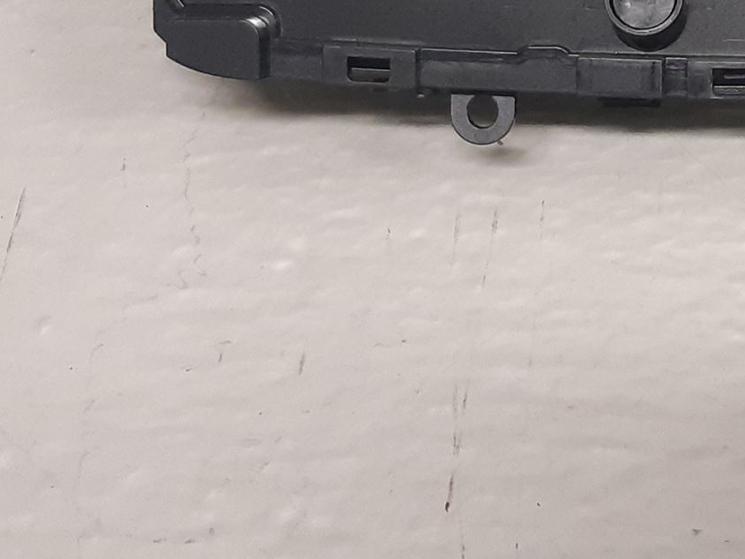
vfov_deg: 21.8
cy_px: -92
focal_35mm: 63
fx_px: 1356
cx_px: 840
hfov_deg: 27.8
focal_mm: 3.93
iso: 200
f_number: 1.7
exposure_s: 1/50
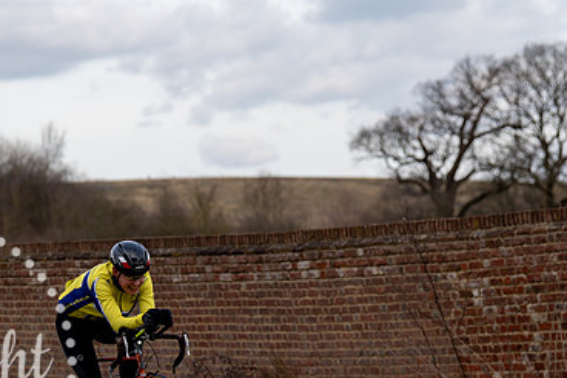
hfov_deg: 9.0
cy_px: 256
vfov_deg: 6.0
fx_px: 3605
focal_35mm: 229
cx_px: 130
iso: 125
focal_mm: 105
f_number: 3.5
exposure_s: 1/800
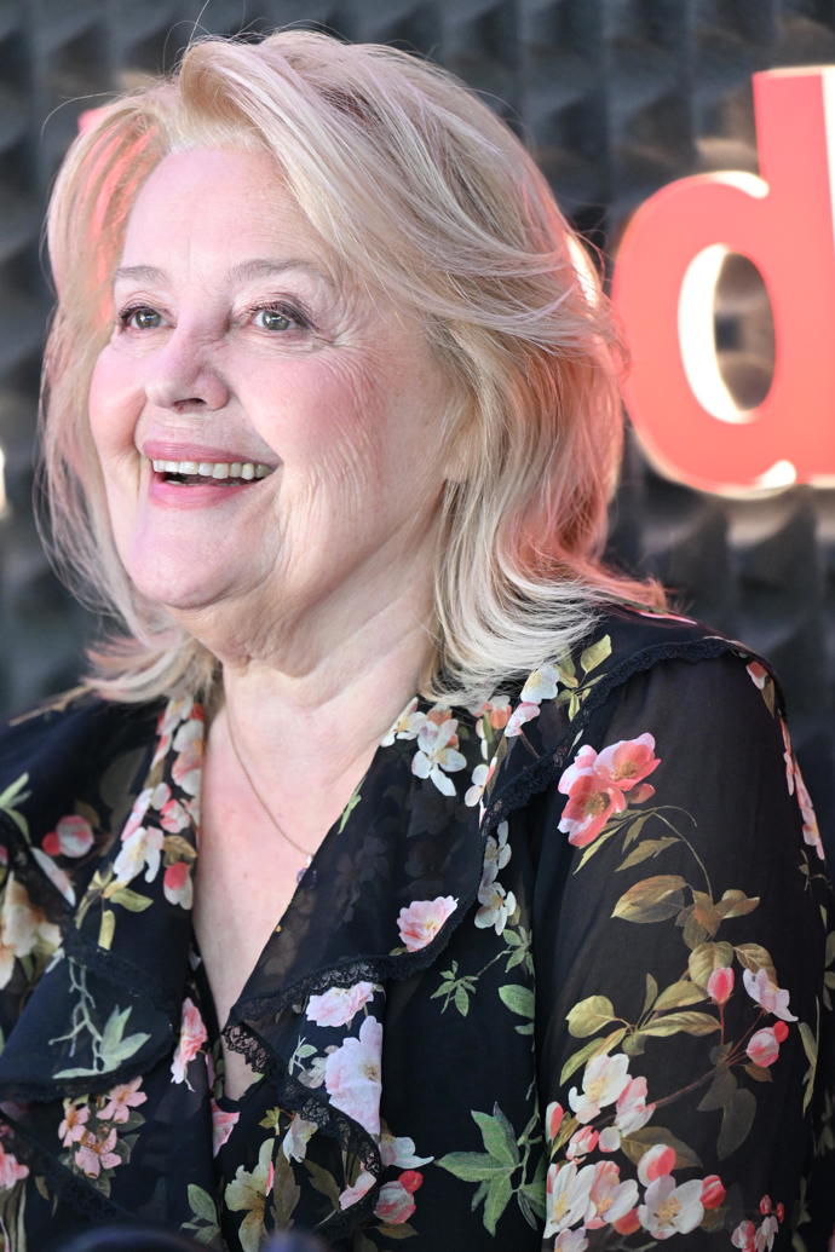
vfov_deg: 6.9
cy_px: 626
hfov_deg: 4.6
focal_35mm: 300
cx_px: 418
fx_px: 10437
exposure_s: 1/320
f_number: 2.8
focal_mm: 200
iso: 2000
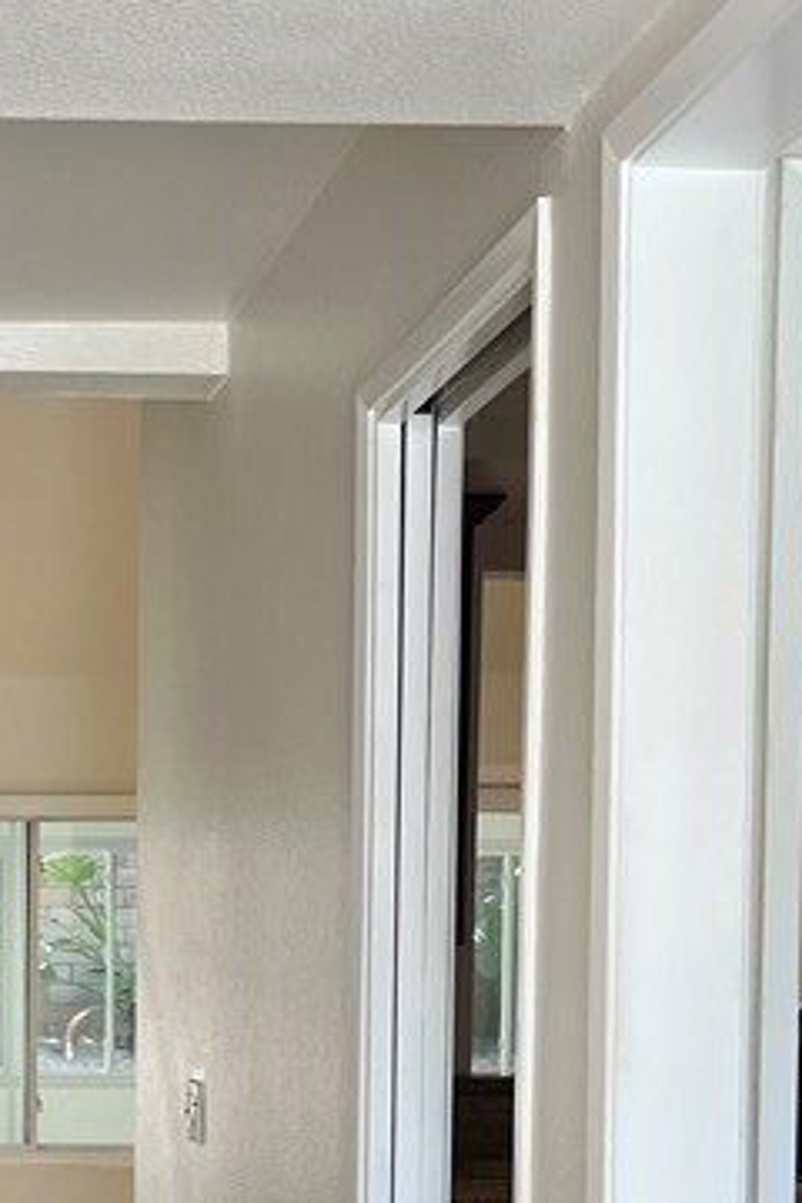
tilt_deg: -4.3
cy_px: 1116
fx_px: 2573
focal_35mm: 77
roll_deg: +0.6
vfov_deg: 25.4
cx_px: 17
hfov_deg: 17.3
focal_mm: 5.1
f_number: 1.6
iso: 100
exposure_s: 1/120
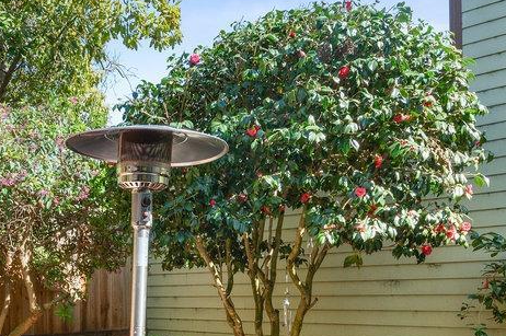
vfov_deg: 31.2
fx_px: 566
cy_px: 315
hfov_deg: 45.2
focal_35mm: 40
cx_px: 85
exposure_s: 1/320
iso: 400
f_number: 9
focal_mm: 15.5
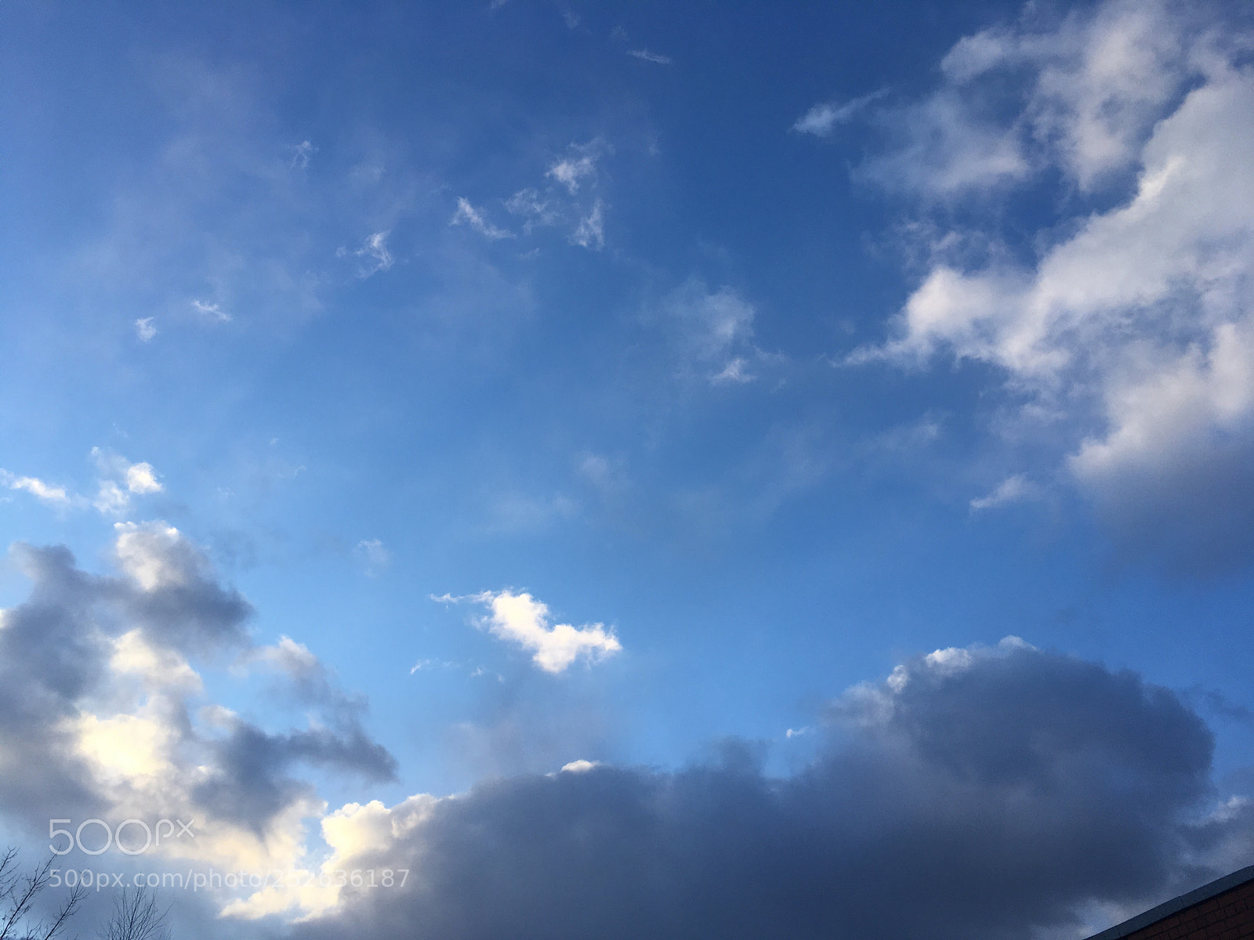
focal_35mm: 29
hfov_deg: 61.7
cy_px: 470
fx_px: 1051
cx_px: 627
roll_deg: +2.7
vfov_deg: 48.2
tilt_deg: +39.2
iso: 25
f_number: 2.2
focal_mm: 4.15
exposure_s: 1/686
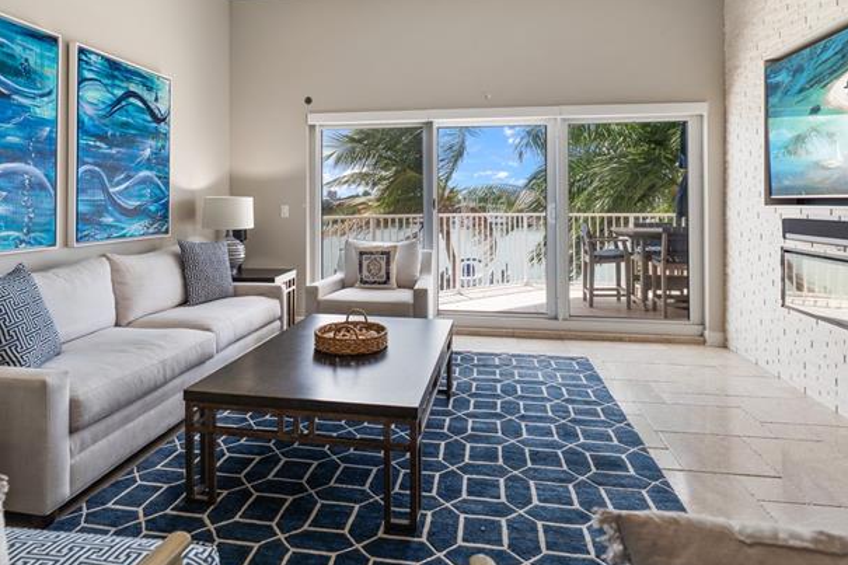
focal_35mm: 22
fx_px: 518
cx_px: 402
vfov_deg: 56.3
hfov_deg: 78.5
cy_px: 203
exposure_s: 1/8
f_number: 4.5
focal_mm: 13
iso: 100
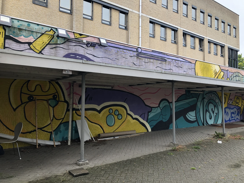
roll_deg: -0.7
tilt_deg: +3.4
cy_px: 92
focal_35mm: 28
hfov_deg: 63.4
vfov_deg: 49.7
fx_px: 197
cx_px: 122
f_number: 1.8
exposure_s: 1/120
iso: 32
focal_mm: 4
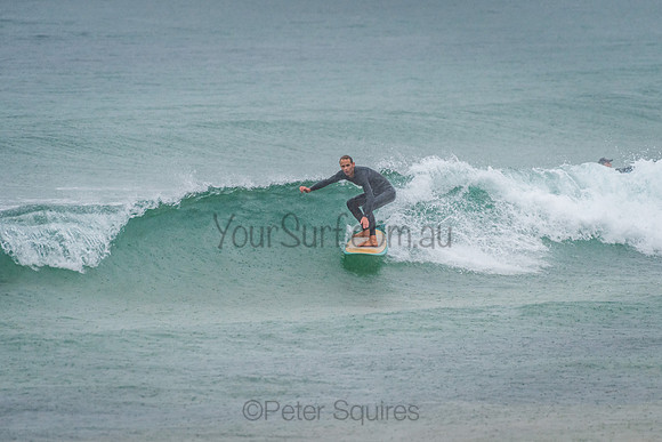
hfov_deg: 3.4
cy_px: 214
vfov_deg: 2.3
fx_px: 11190
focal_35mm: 608
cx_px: 360
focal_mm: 500
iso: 800
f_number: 5.6
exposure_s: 1/320
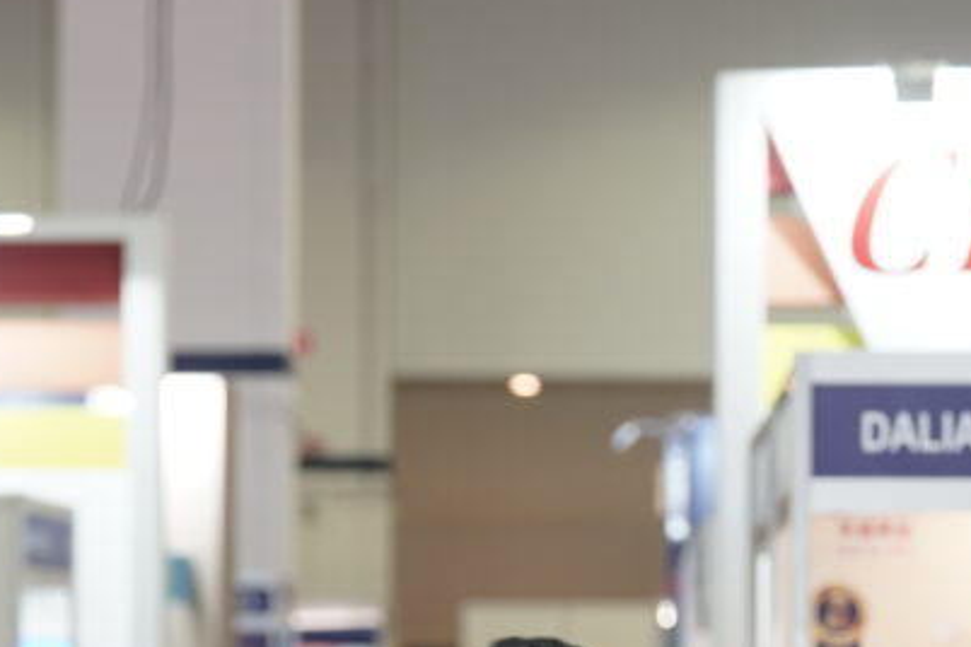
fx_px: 7902
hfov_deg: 7.0
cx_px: 312
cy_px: 771
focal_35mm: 293
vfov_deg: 4.7
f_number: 4
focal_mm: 115
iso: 800
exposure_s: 1/80
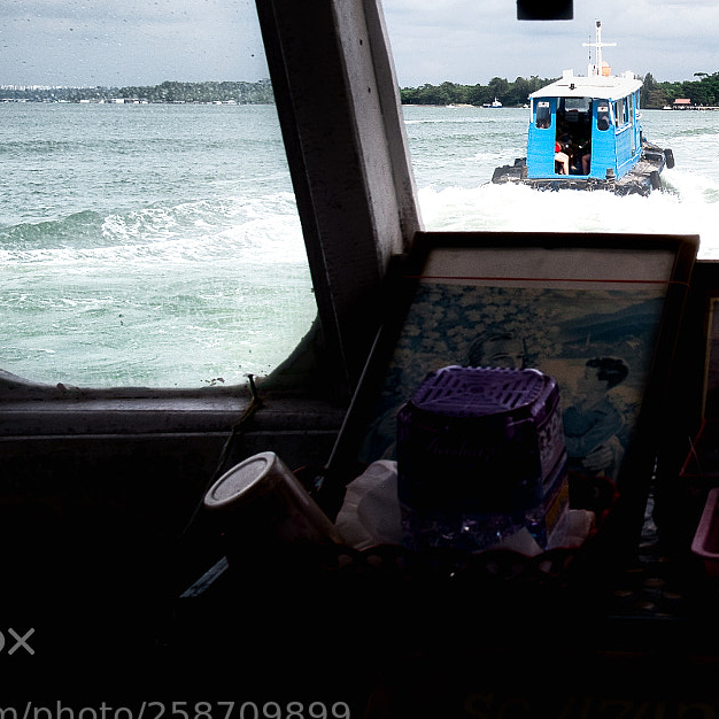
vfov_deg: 22.6
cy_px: 192
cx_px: 668
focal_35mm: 76
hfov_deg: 22.1
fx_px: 1786
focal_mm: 23
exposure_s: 1/500
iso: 640
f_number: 11
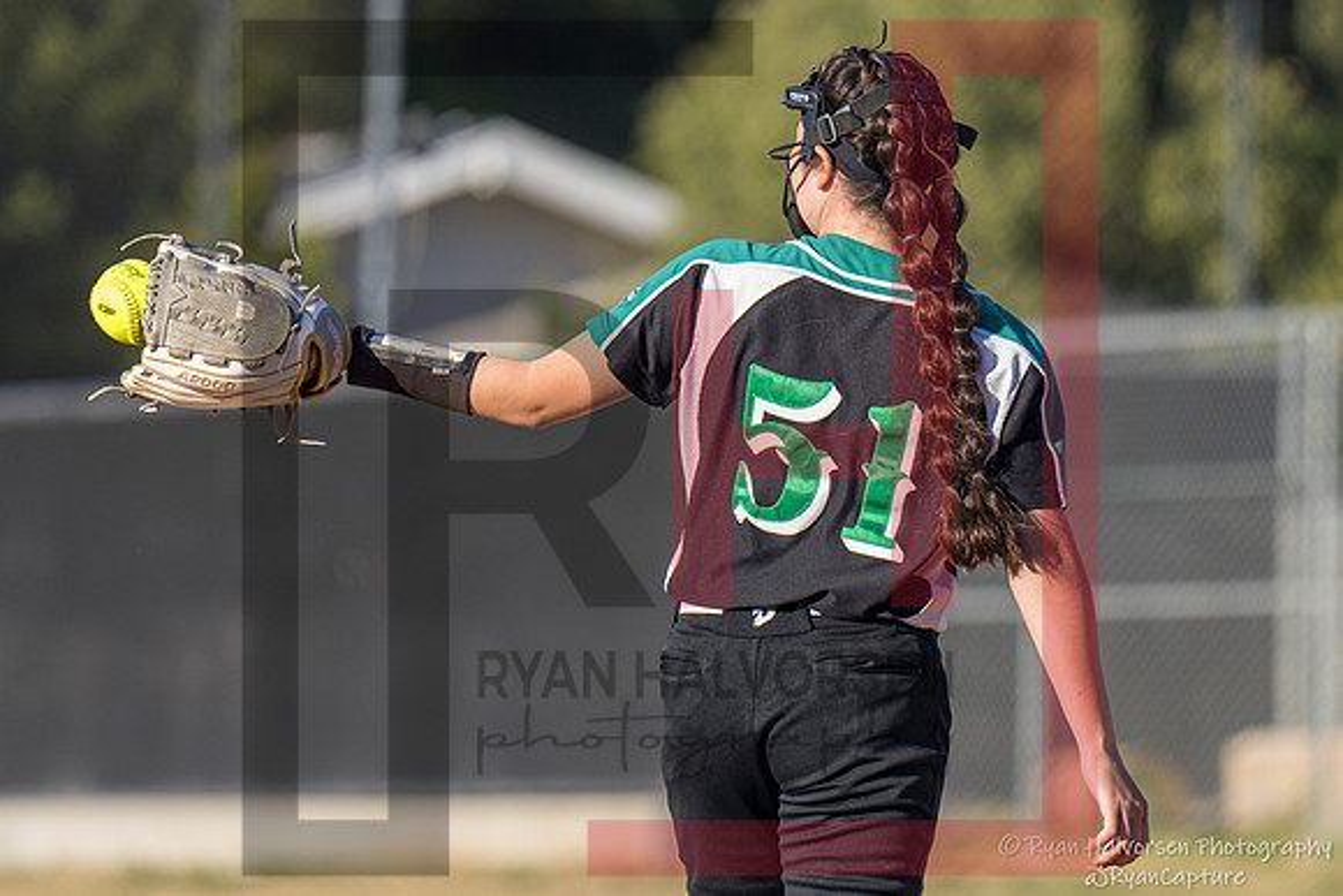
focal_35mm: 408
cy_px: 426
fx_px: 15234
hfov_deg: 5.0
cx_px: 760
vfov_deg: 3.4
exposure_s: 1/2500
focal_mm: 178
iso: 250
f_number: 2.8
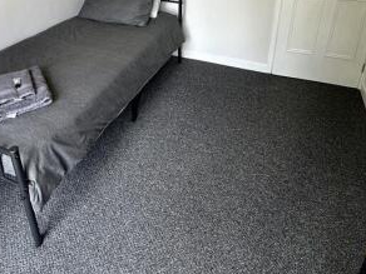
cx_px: 171
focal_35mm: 28
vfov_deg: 45.4
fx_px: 296
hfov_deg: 63.4
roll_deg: +0.6
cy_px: 31
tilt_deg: -23.3
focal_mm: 2.22
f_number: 2.2
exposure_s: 1/100
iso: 125
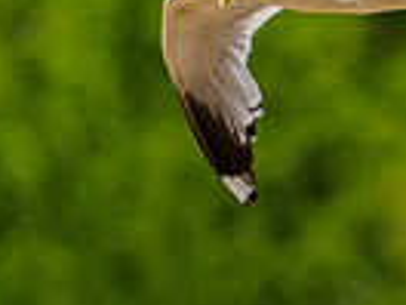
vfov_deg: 0.4
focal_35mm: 3976
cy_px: 37
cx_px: 317
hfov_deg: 0.5
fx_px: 46633
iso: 200
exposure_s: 1/640
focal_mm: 300
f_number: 6.3
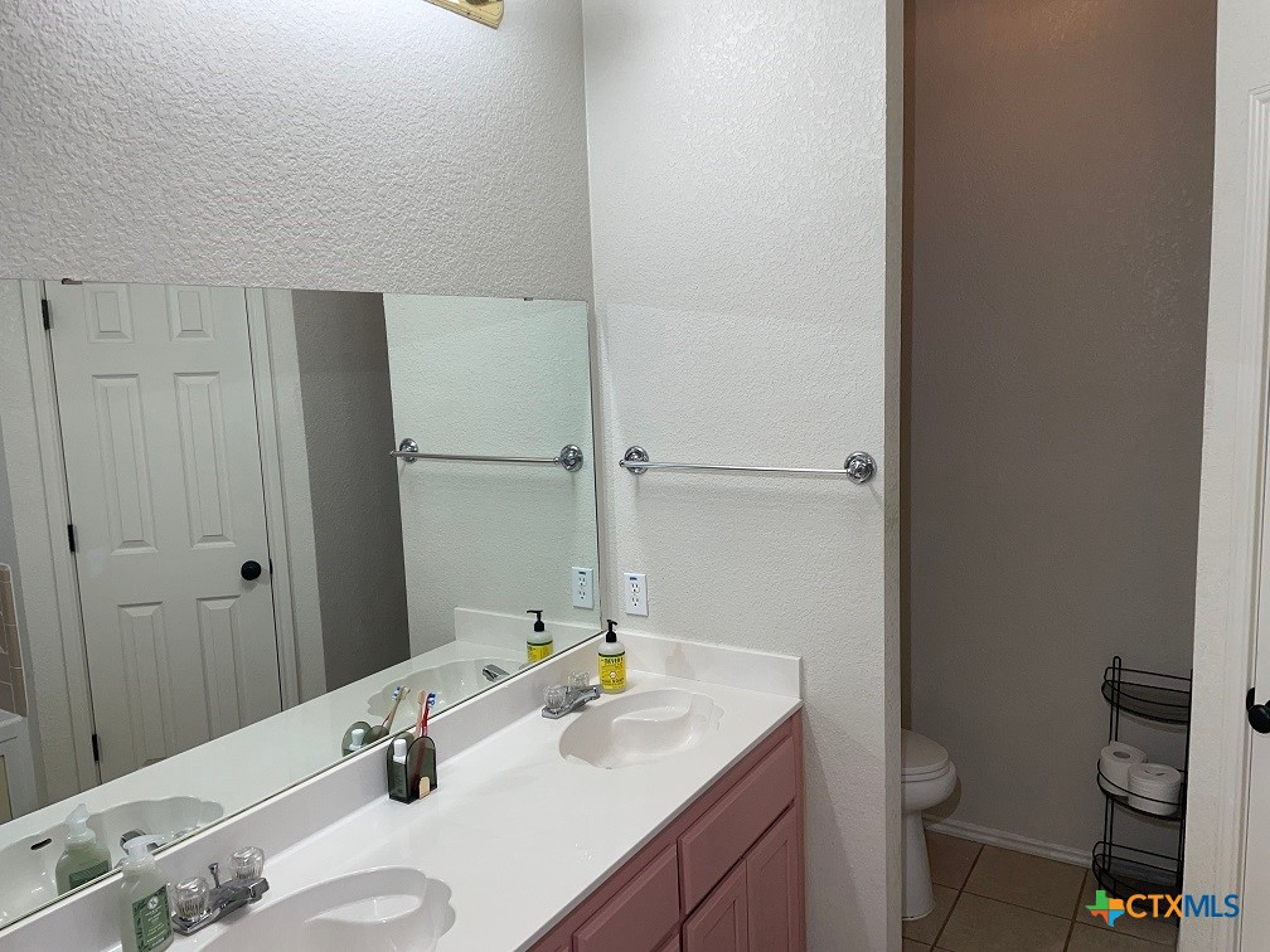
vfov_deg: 53.1
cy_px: 476
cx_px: 635
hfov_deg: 67.3
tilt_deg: -8.2
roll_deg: +2.3
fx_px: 954
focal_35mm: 26
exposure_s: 1/218
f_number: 1.6
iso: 32
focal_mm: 4.2
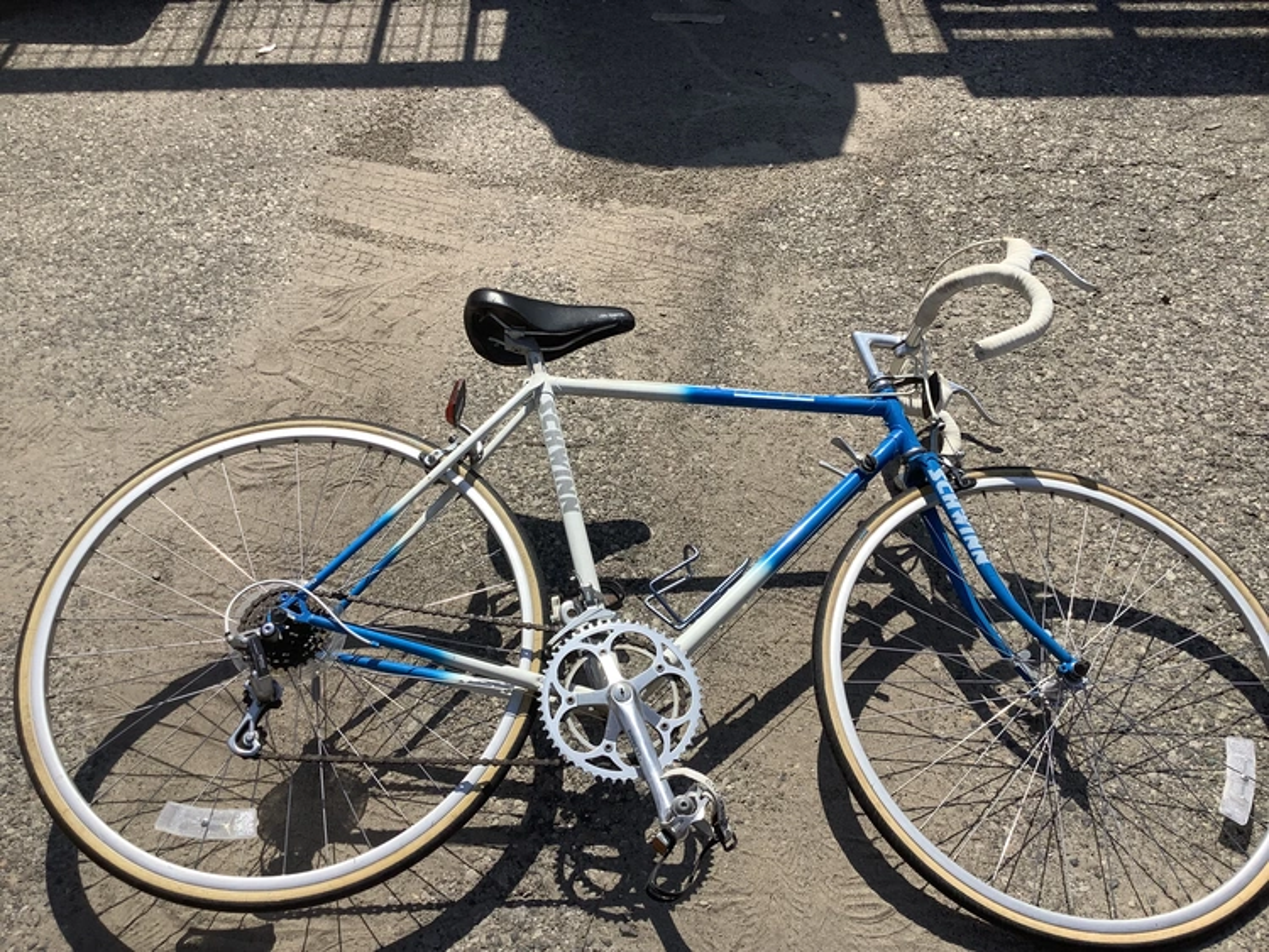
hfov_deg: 58.3
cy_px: 476
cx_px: 634
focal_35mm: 31
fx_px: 1137
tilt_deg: -47.4
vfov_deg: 45.5
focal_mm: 3.3
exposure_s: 1/2037
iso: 25
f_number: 2.4
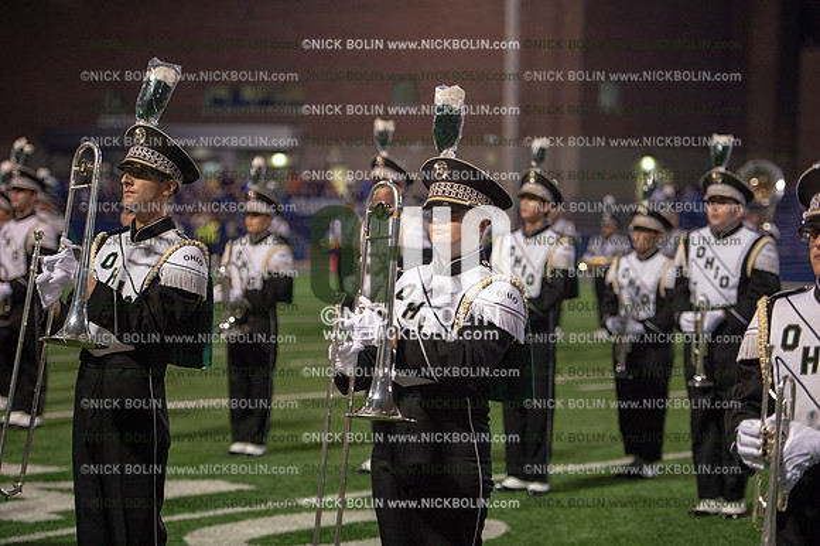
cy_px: 273
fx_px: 2231
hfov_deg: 20.8
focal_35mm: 98
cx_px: 410
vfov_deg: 13.9
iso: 4000
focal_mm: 98
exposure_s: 1/500
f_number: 2.8
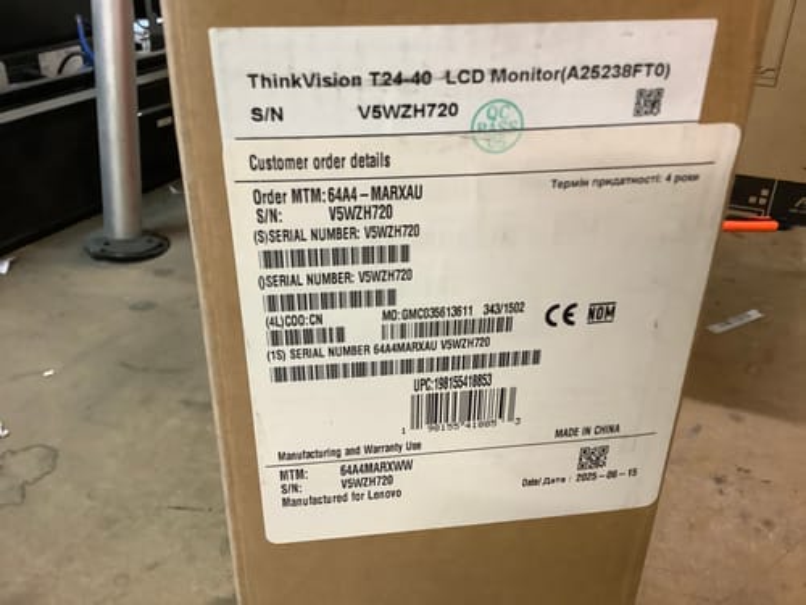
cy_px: 302
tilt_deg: -27.1
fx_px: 722
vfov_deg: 45.4
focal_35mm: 31
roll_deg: +0.7
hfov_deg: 58.4
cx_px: 403
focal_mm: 3.3
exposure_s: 1/33
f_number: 2.4
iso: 320
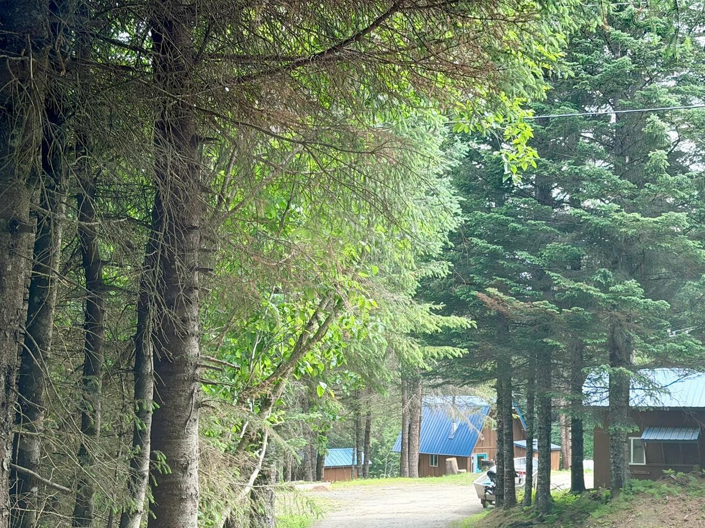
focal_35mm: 71
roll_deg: -0.3
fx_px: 1446
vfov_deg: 20.6
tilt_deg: +0.2
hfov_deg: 27.2
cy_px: 369
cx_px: 482
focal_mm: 6.76
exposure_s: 1/549
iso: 64
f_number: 1.78
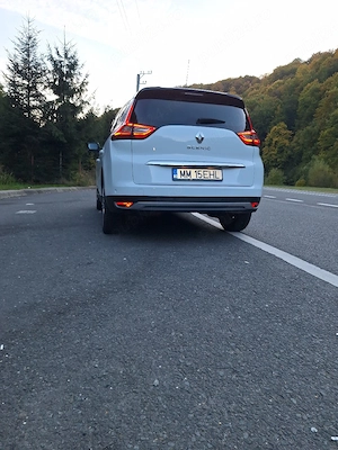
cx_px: 169
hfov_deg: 58.9
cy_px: 225
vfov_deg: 73.9
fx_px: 299
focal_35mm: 23
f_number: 1.8
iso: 40
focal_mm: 5.54
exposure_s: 1/250
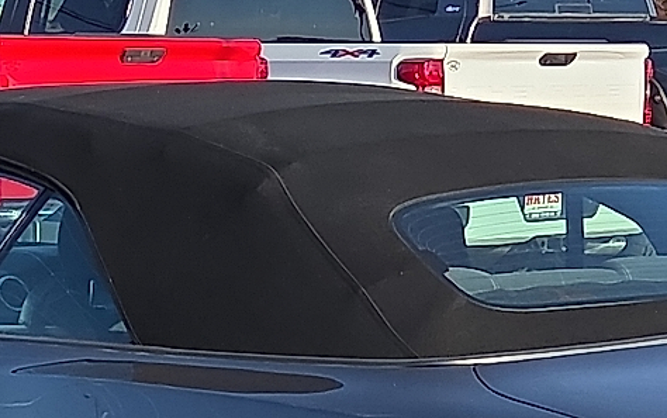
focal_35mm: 143
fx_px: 2601
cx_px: 283
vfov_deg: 9.0
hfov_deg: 14.6
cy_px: 571
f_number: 1.8
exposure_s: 1/1667
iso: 25
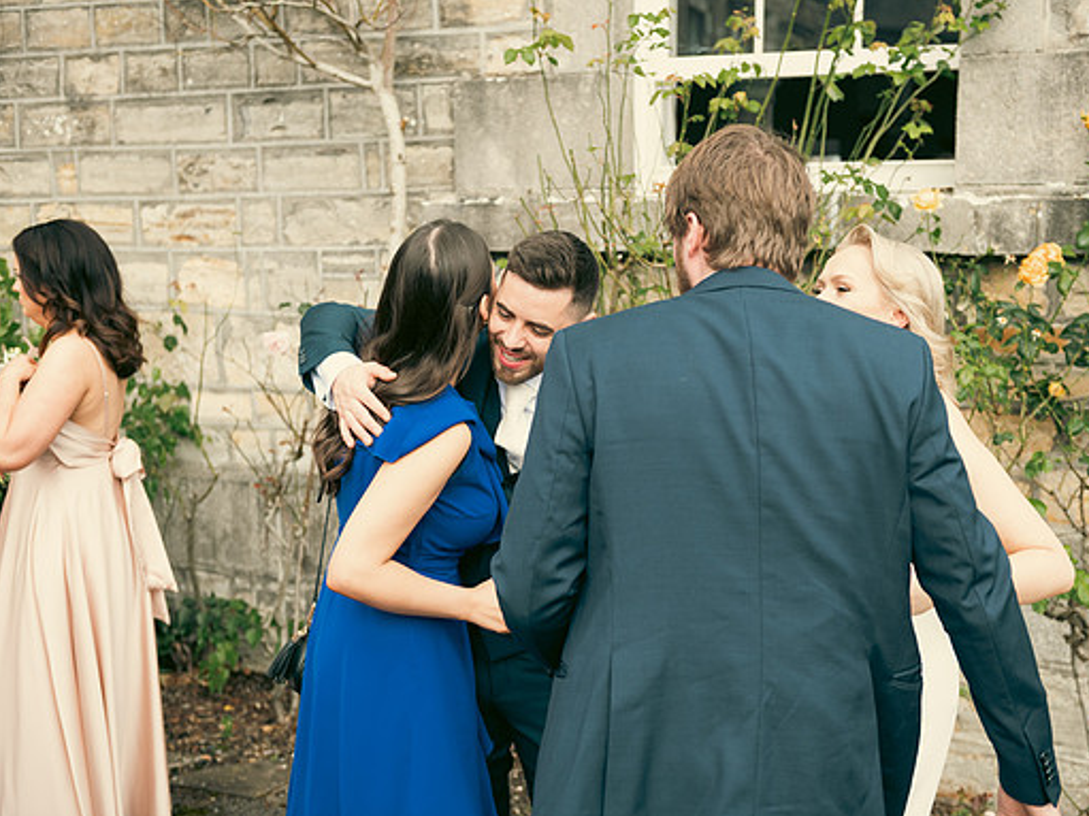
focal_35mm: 48
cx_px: 597
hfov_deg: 39.6
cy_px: 408
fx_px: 1510
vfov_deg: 30.3
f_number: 3.5
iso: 100
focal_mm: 44
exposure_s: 1/400
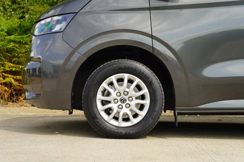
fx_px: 412
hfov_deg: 33.0
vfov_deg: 22.3
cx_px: 122
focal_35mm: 61
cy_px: 81
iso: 100
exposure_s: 1/100
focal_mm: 60.8
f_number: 5
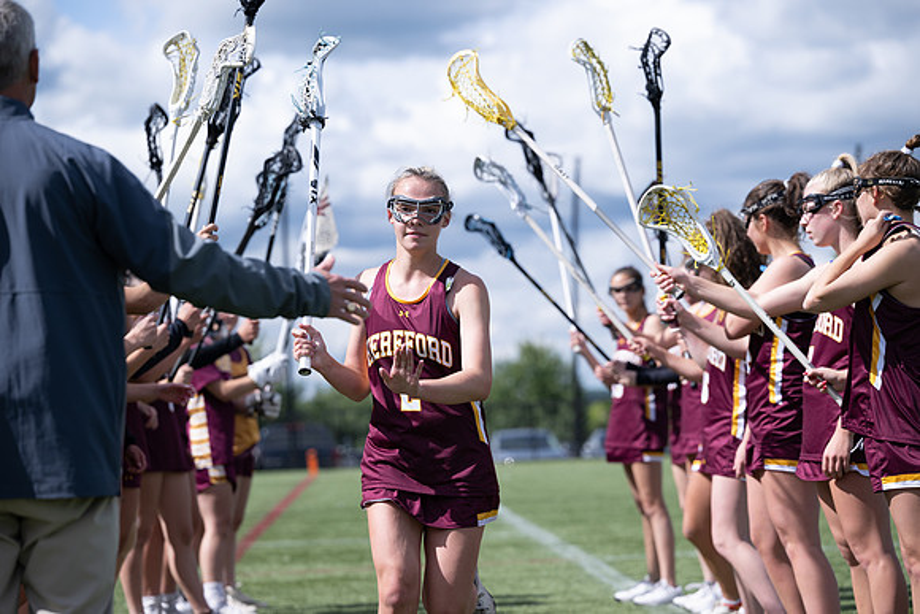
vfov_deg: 13.0
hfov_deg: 19.5
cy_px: 307
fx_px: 2684
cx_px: 460
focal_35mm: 105
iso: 200
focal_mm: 105
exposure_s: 1/2000
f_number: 3.5
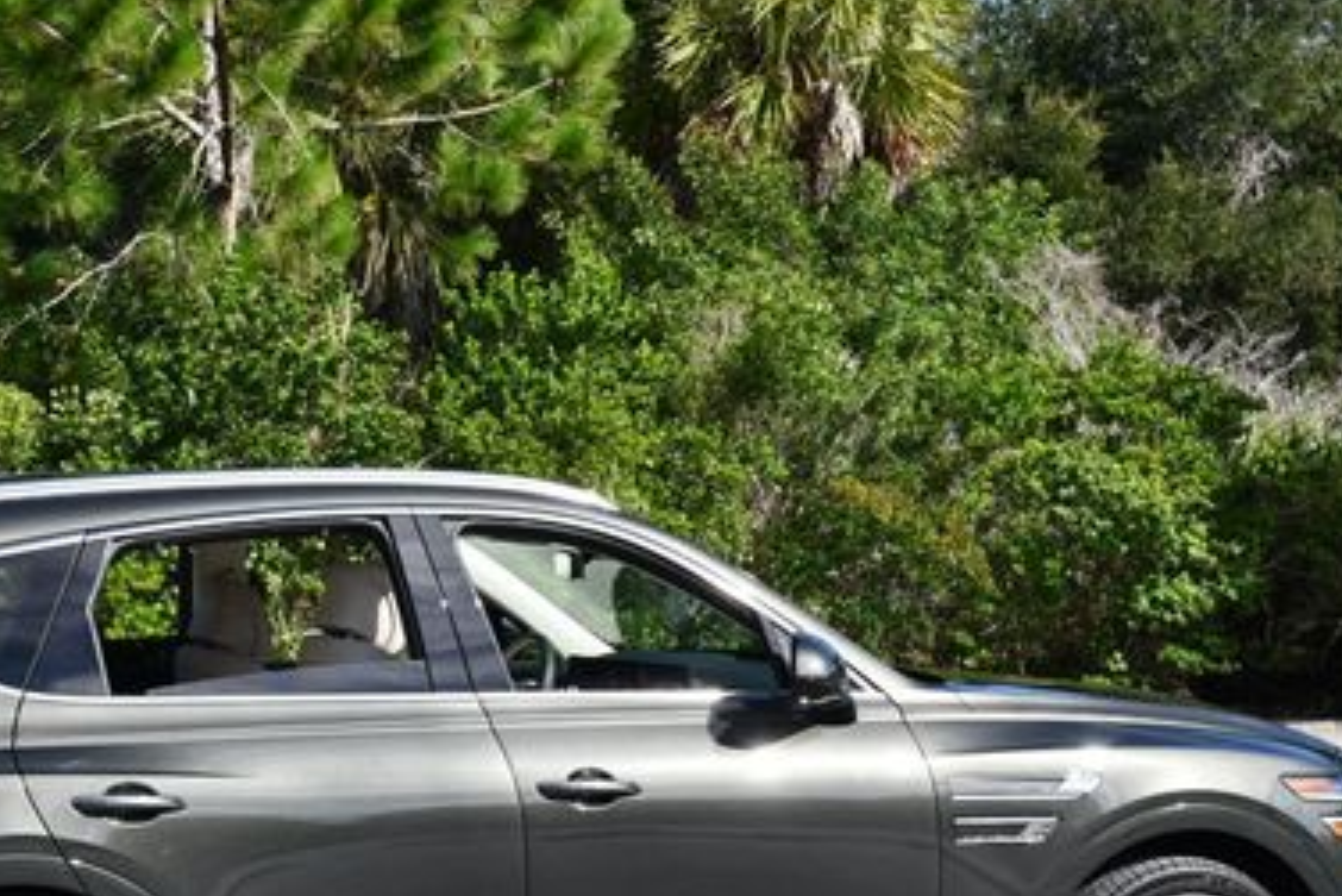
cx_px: 364
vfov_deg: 12.5
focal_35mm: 109
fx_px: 4065
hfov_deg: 18.6
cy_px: 728
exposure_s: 1/250
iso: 160
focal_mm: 32
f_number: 8
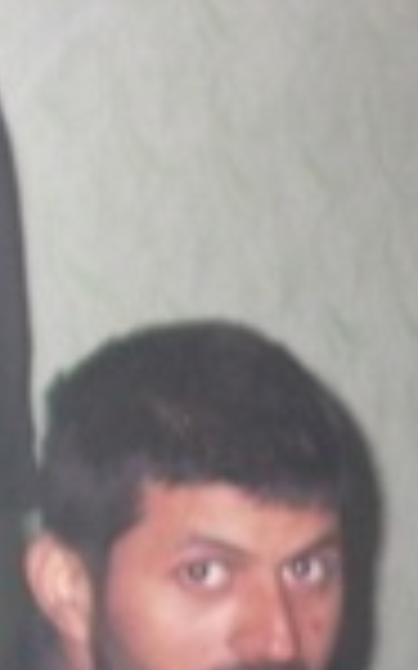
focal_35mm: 173
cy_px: 661
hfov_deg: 7.2
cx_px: 921
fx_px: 3156
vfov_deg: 12.0
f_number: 2.13
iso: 100
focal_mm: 8.19
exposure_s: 1/64.2
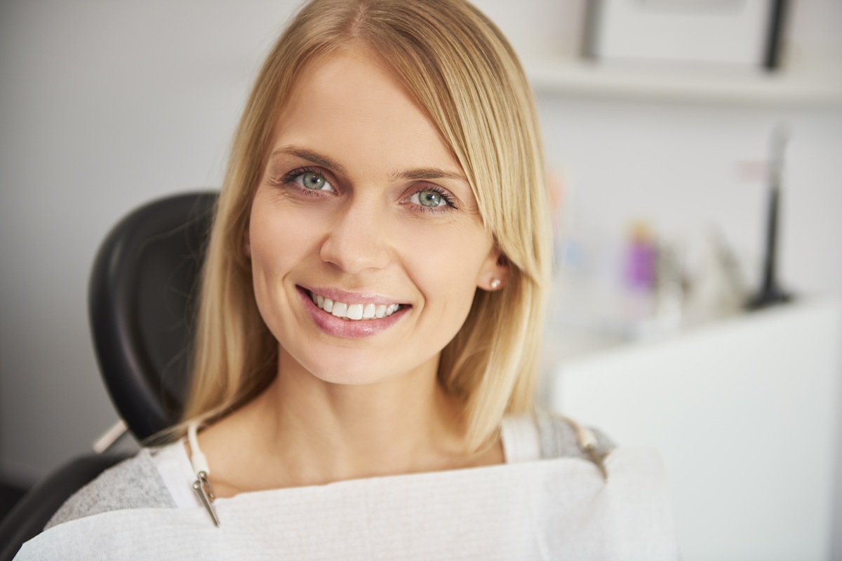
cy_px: 280
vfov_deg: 19.5
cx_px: 421
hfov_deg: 28.8
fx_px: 1637
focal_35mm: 70
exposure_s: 1/100
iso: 160
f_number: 2.8
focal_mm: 70
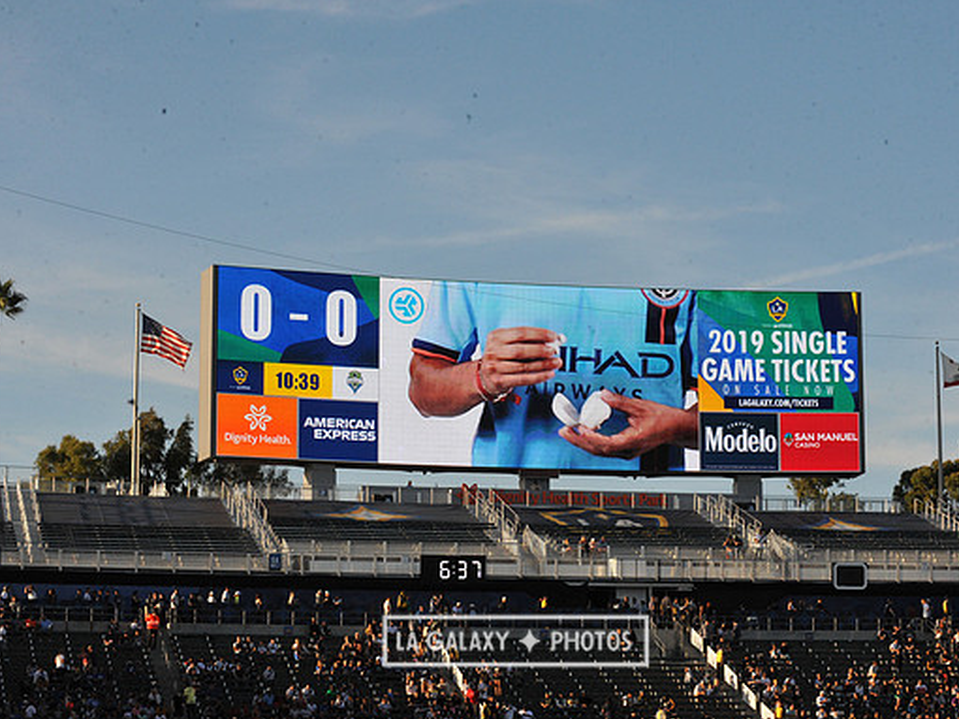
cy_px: 358
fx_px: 2603
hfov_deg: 20.9
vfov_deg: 15.7
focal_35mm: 94
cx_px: 515
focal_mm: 86
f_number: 16
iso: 1600
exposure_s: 1/1000
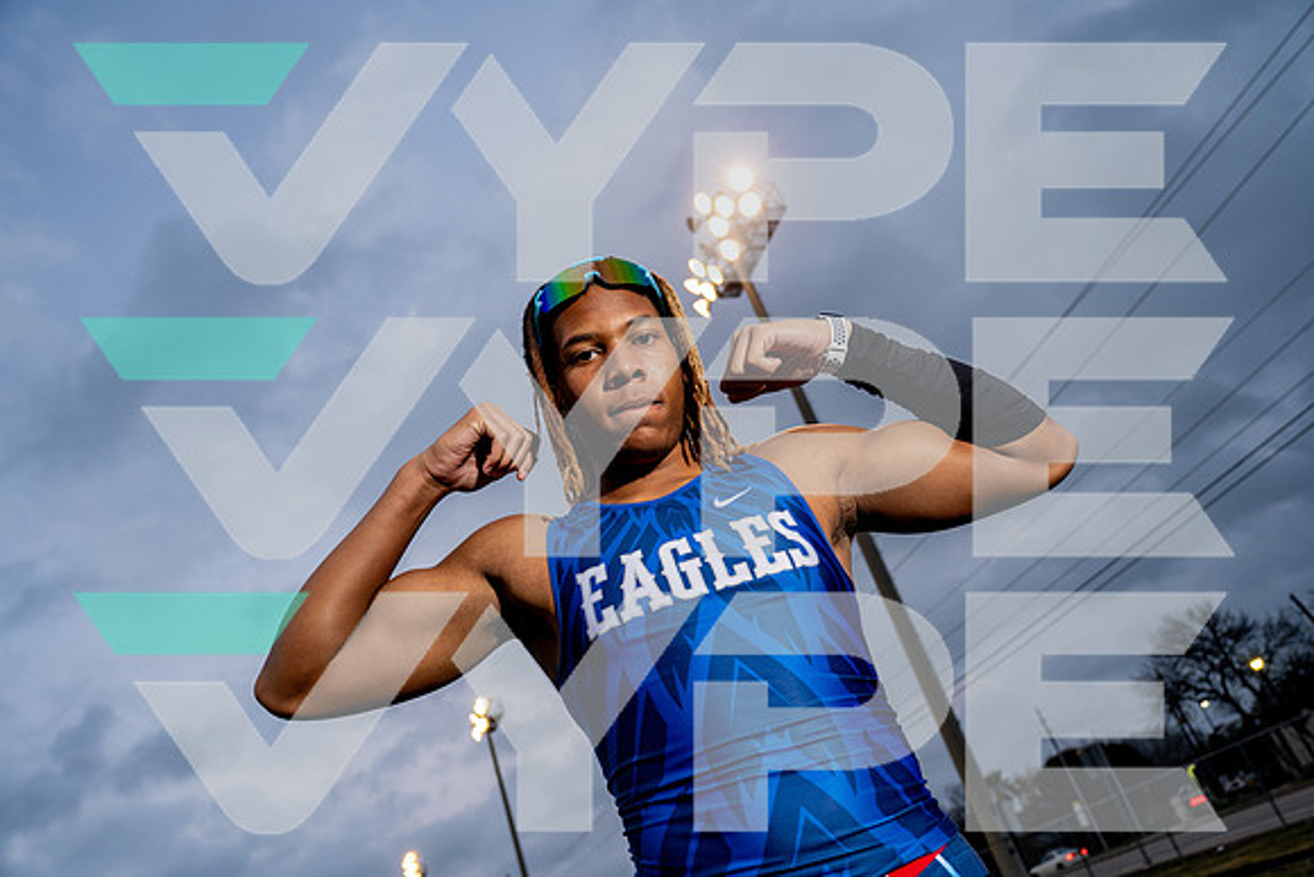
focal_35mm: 29
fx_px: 1059
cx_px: 657
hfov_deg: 63.6
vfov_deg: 45.0
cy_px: 438
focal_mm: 29
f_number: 4
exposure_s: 1/200
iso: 500
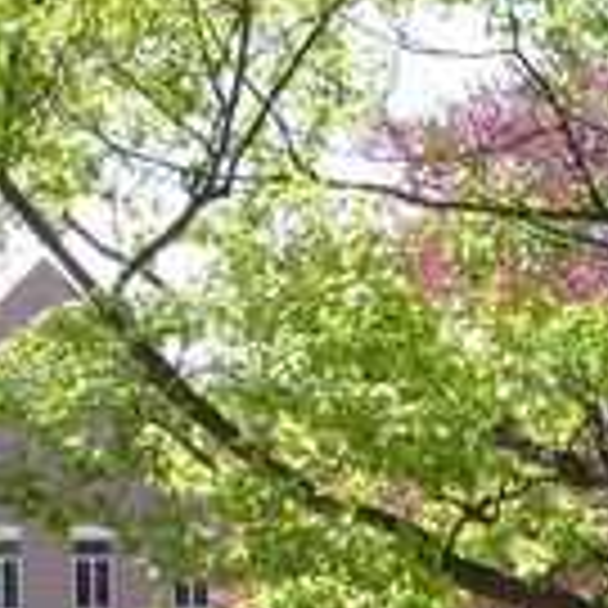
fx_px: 2921
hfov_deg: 11.6
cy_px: 955
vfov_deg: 11.3
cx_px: 784
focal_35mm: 147
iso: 80
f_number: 4.8
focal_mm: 7.8
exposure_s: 1/180
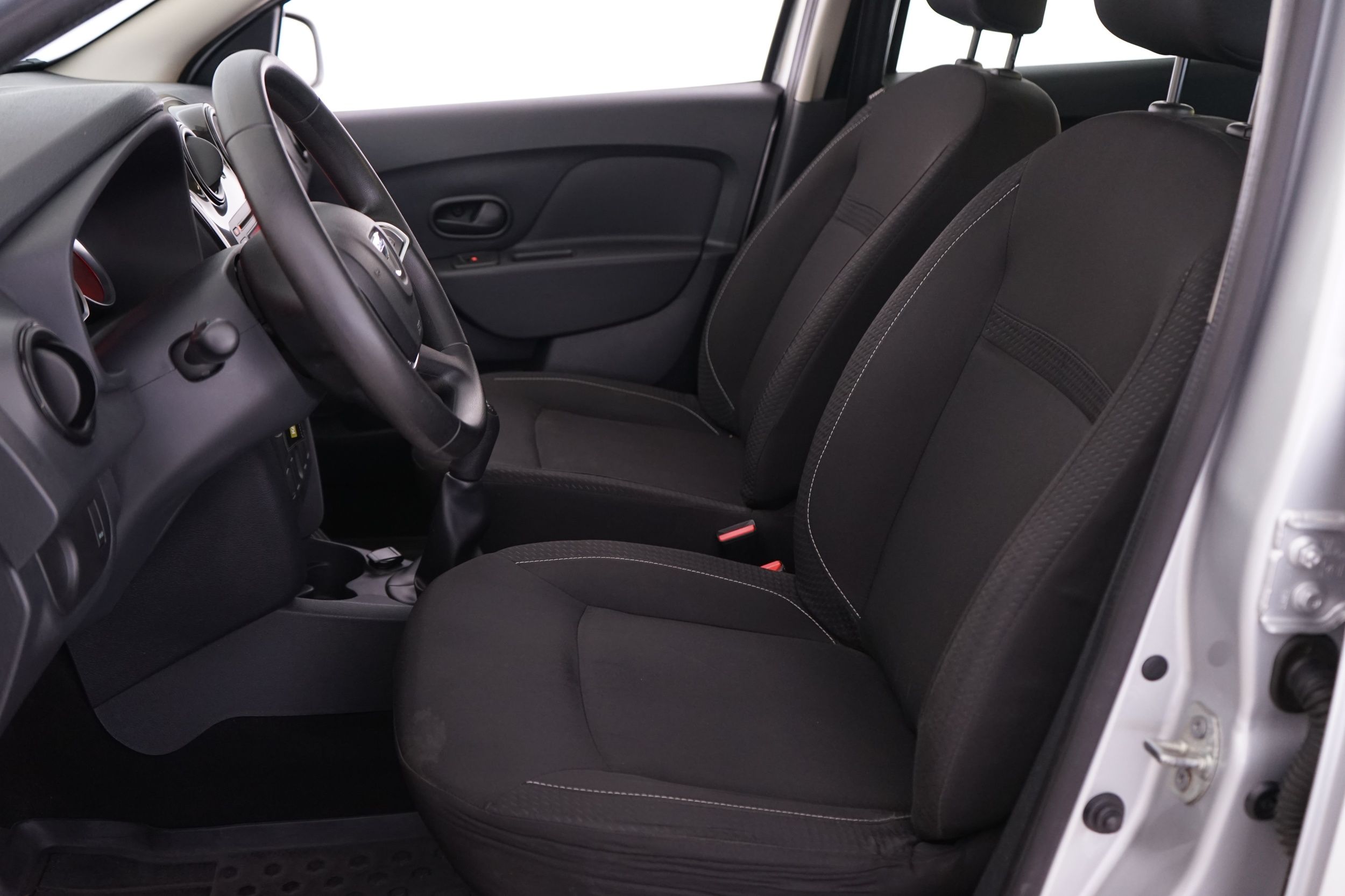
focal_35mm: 37
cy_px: 448
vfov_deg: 35.9
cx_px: 672
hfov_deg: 51.9
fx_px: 1382
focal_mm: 37
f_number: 4
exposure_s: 1/8
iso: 1250
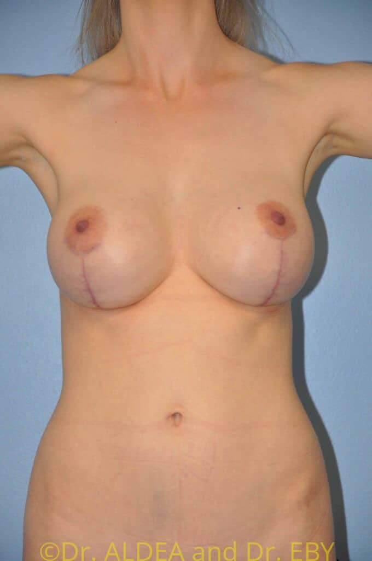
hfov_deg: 8.7
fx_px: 2448
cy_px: 280
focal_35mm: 158
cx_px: 186
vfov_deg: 13.1
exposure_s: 1/60
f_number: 5.6
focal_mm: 105
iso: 800
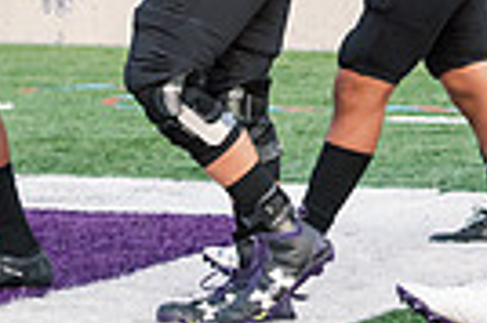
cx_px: 429
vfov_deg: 3.8
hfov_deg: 5.8
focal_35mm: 356
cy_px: -125
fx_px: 4810
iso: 800
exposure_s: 1/400
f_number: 4
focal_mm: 82
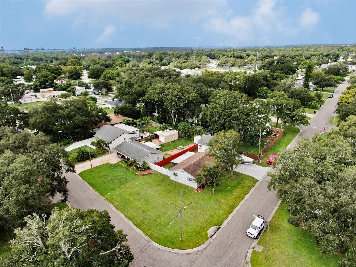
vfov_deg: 56.8
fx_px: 247
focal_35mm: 24
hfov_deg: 71.6
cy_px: 134
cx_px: 178
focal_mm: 4.39
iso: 100
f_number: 2.8
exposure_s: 1/1000
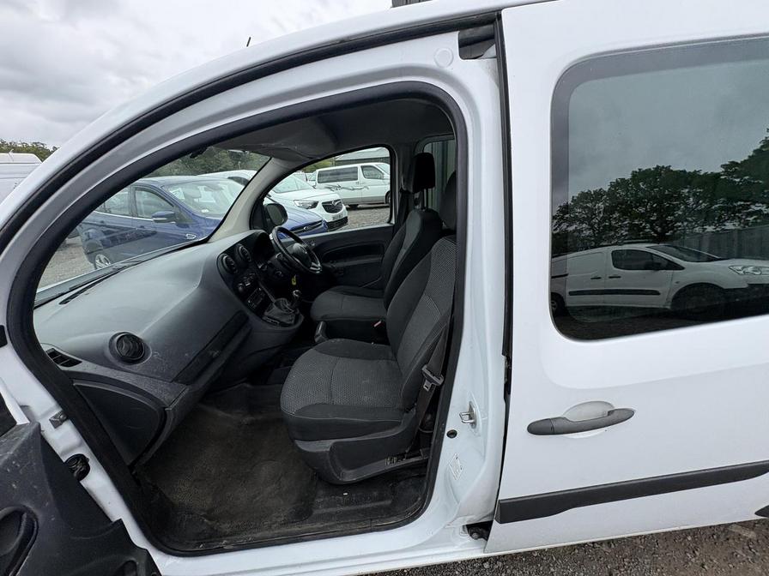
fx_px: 311
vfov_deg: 85.7
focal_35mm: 14
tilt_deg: -12.3
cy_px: 288
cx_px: 384
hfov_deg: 102.1
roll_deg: -1.3
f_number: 2.2
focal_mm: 2.22
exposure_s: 1/356
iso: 40
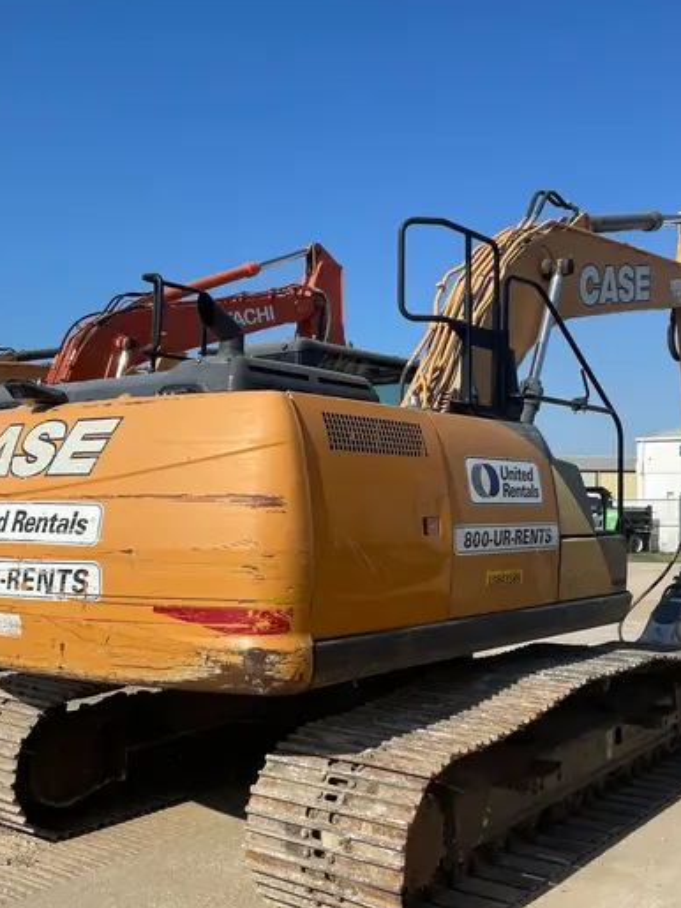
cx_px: 356
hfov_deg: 38.6
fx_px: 971
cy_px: 482
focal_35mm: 37
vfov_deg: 50.1
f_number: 1.6
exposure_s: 1/4132
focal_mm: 4.2
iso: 32
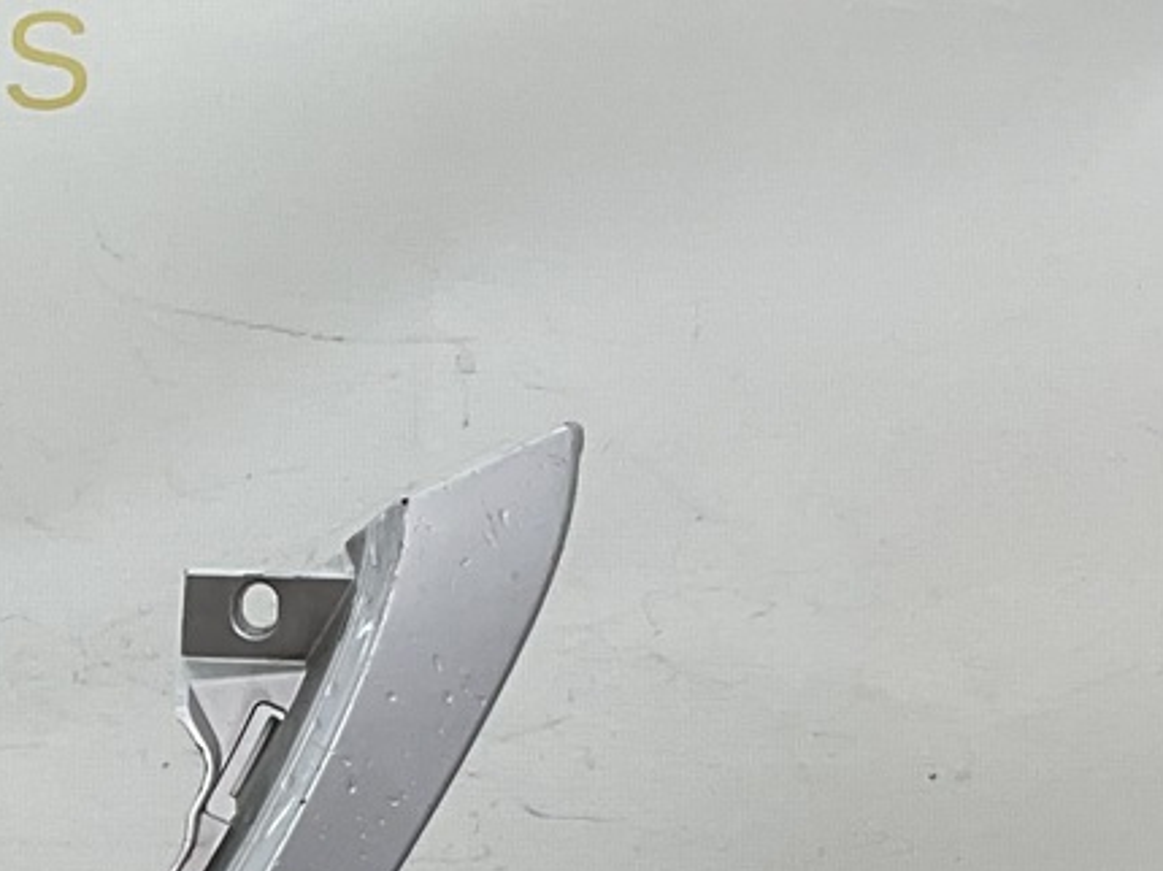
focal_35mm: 136
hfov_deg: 13.4
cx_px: -752
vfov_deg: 10.6
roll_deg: -0.8
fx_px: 4567
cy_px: 1220
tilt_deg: -9.1
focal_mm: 3
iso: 16
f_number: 1.8
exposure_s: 1/122
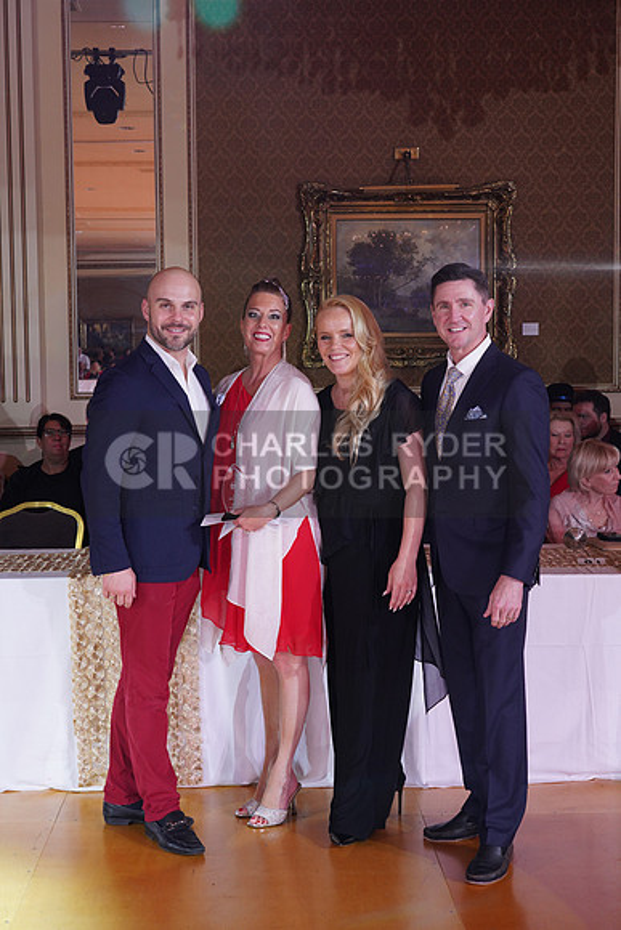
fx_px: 1345
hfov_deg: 26.0
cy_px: 465
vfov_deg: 38.2
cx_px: 310
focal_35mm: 52
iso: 1600
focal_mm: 52
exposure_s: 1/200
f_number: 6.3
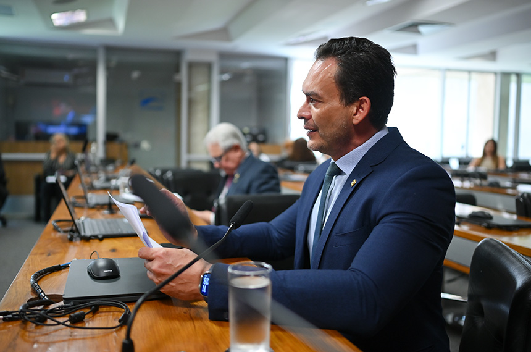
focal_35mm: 35
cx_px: 266
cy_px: 176
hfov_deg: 54.5
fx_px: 515
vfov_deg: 37.7
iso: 1250
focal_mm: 35
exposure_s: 1/500
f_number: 1.8
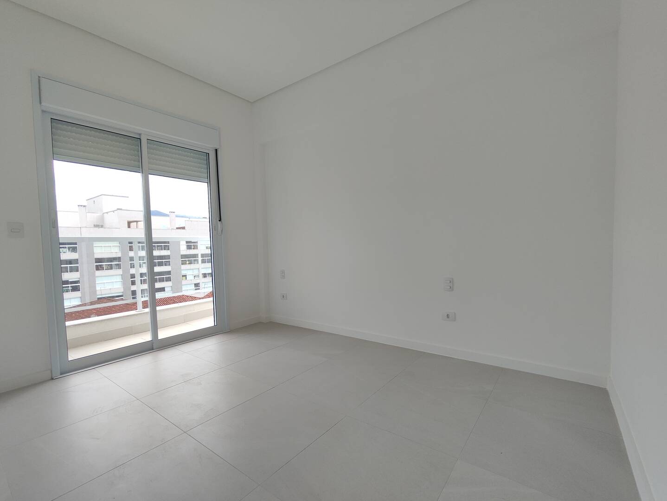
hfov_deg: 94.5
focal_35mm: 16
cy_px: 250
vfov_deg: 78.2
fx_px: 308
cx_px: 334
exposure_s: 1/256
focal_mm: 1.65
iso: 50
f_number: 2.2
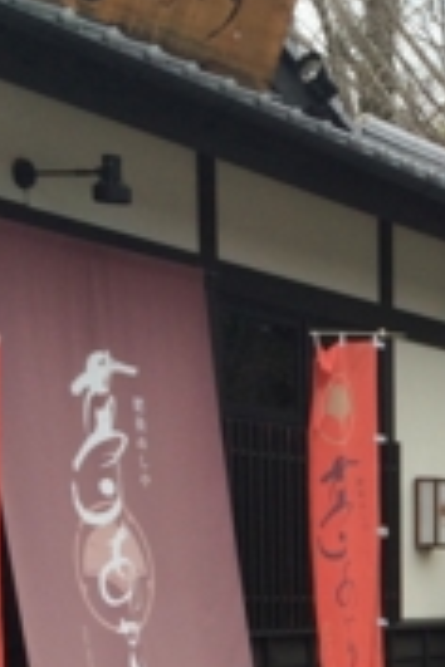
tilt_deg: -6.9
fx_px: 2021
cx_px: 747
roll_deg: -0.7
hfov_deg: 11.8
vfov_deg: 17.6
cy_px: 852
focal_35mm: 109
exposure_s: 1/912
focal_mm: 4.15
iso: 32
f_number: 2.2
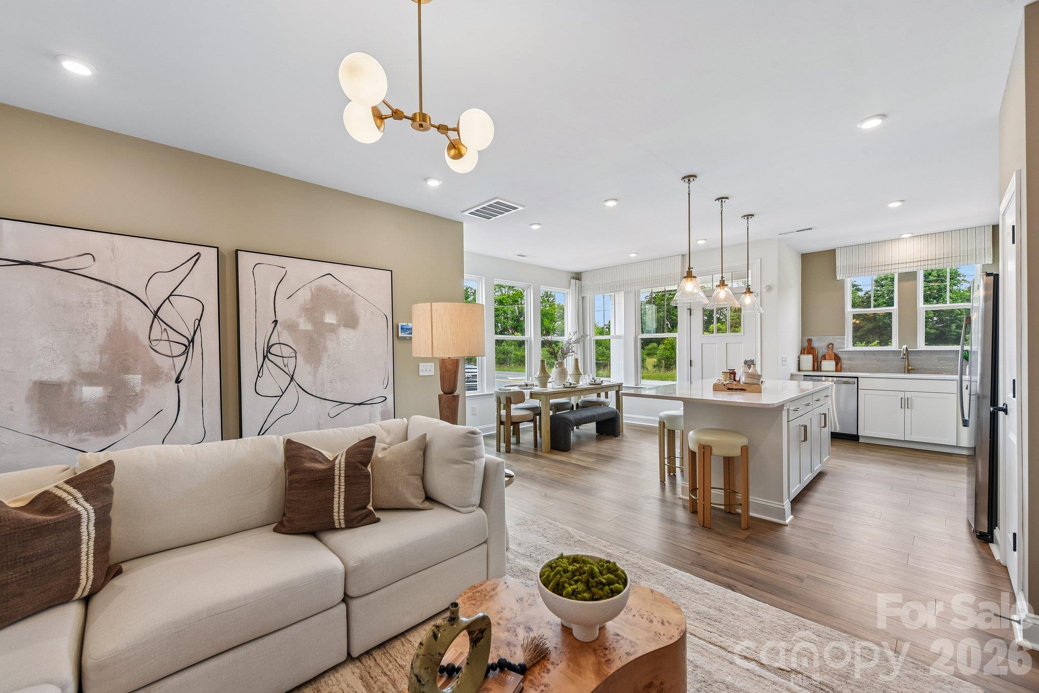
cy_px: 346
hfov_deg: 104.3
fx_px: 404
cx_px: 520
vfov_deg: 81.2
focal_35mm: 14
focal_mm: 14
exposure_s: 1/40
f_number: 8
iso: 200
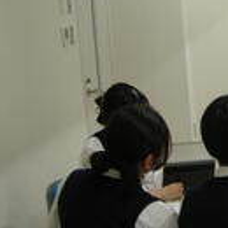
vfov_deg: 18.3
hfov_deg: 16.6
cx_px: 347
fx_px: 708
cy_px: 114
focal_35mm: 95
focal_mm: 5.8
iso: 50
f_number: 2.8
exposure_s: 1/12.2
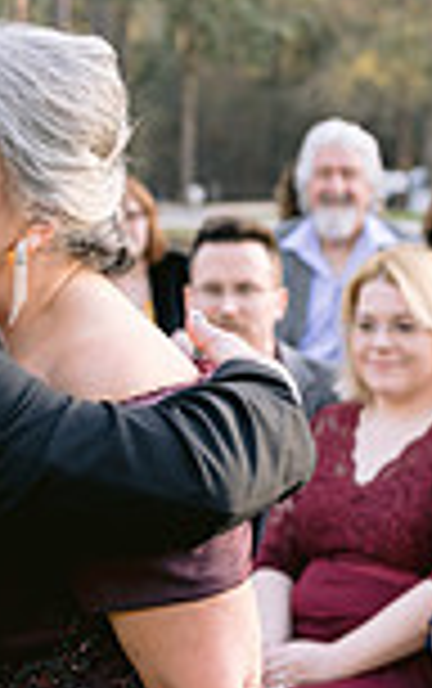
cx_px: -63
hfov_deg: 8.7
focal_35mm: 150
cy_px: 486
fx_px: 2818
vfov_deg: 13.9
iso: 400
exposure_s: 1/200
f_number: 4
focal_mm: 50
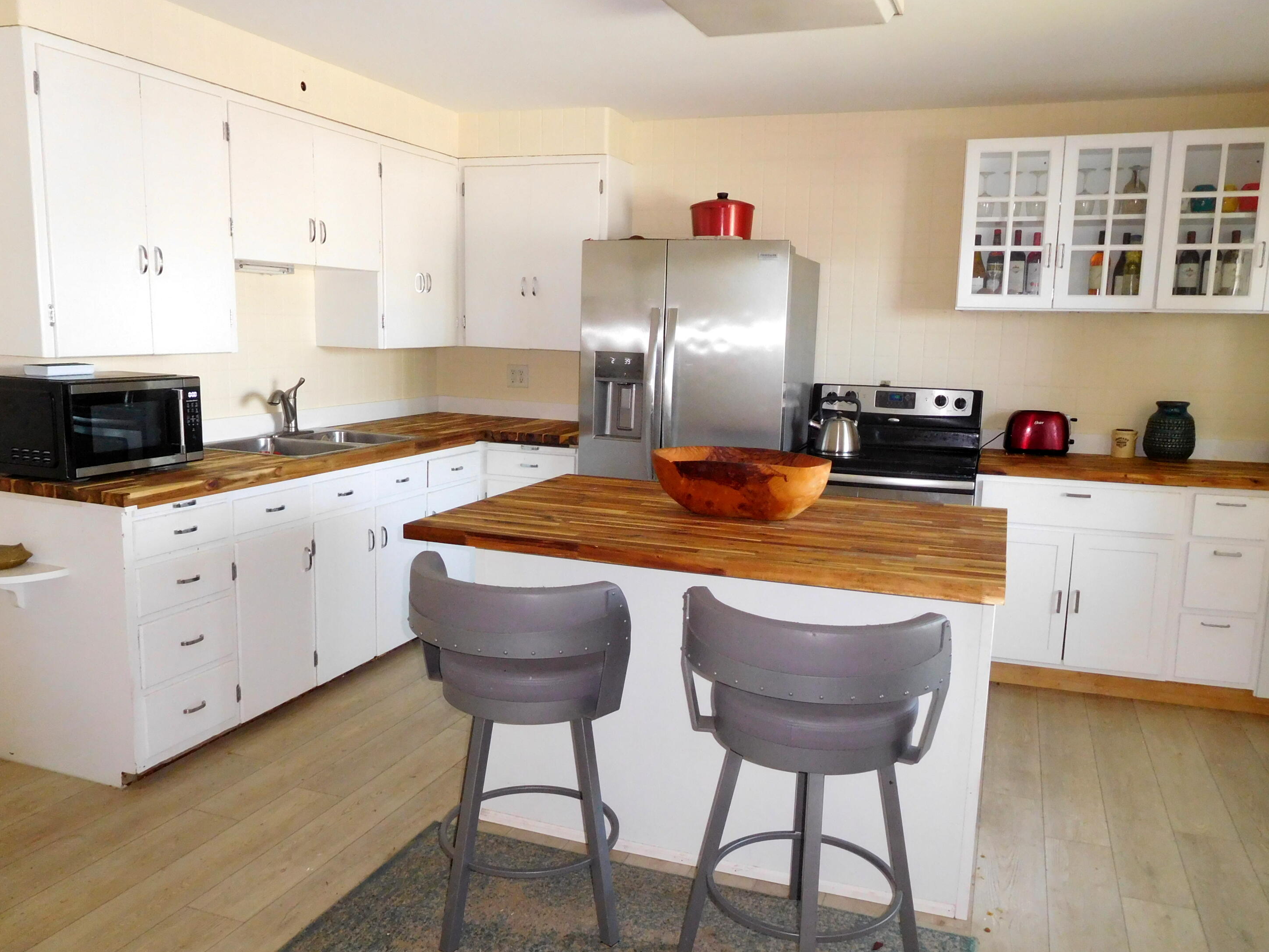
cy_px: 494
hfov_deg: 67.3
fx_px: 953
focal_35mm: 26
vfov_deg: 53.0
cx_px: 652
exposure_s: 1/30
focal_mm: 4.5
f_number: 3.4
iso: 450
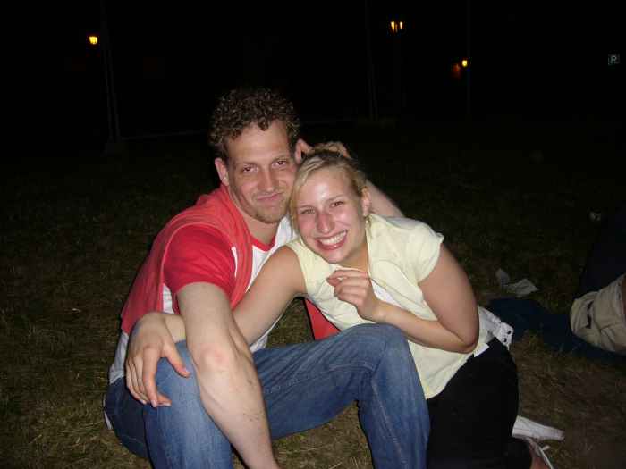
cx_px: 313
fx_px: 633
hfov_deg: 52.6
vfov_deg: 40.7
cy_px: 234
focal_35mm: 35
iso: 100
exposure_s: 1/60
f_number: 2.8
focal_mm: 5.8
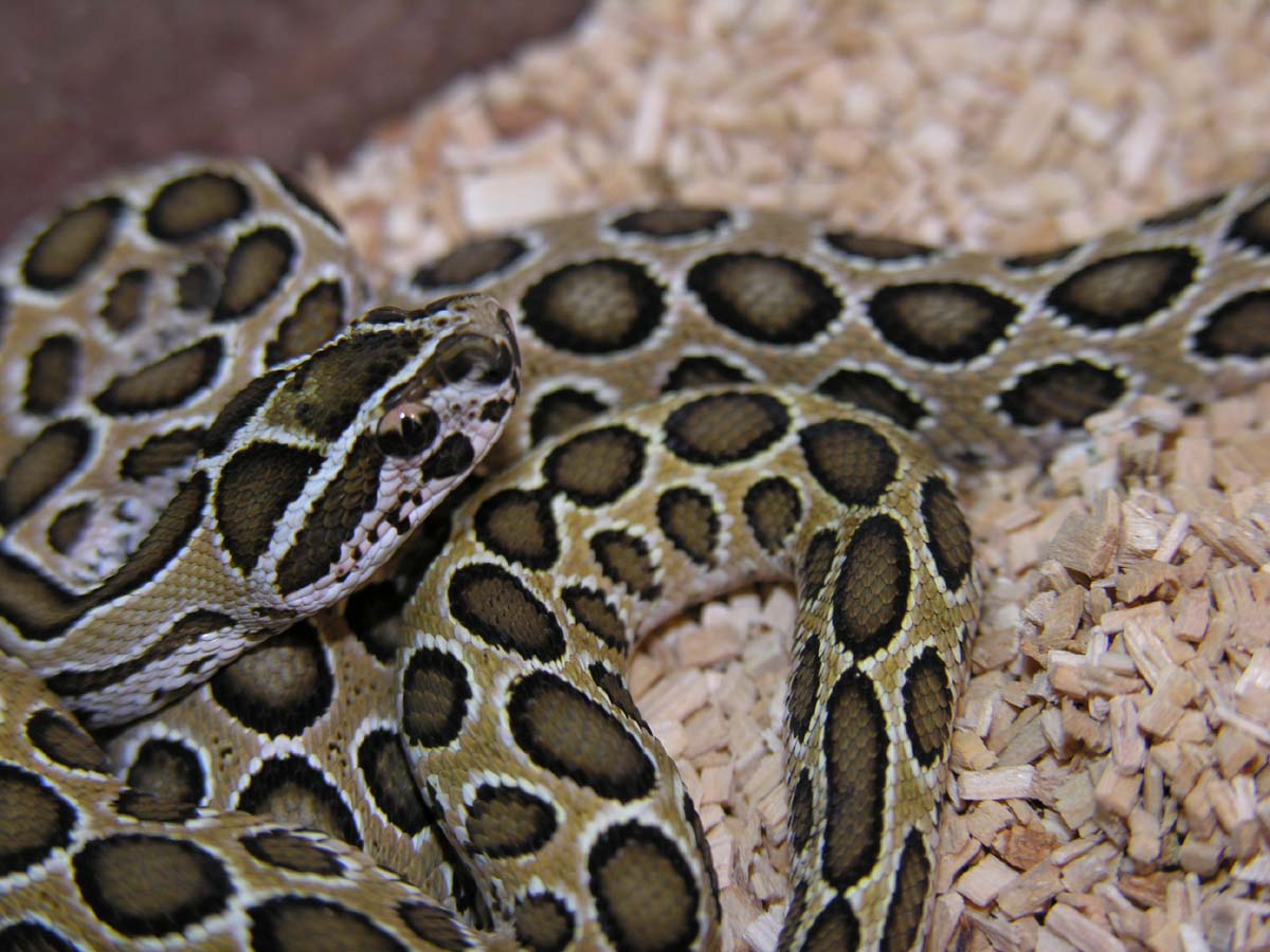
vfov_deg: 11.7
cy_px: 476
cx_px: 635
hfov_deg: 15.5
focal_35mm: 127
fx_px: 4659
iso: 50
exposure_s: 1/60.1
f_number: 3.8
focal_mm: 32.4
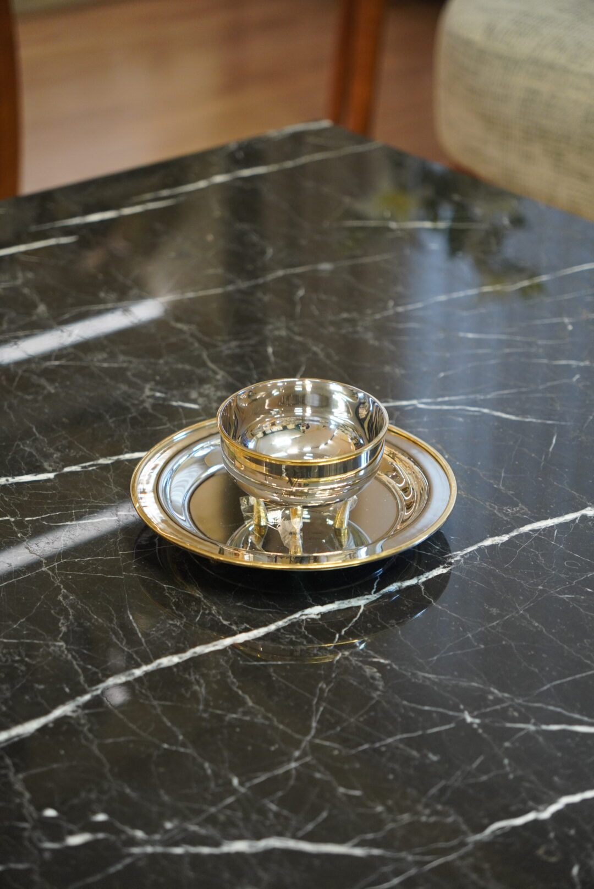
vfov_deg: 27.0
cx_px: 297
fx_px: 1853
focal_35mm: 75
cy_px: 444
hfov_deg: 18.2
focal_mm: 50
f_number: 2.8
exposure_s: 1/125
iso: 800
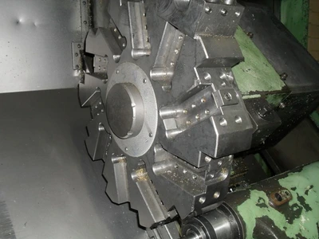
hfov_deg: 52.6
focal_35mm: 35
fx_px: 323
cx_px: 160
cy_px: 120
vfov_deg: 40.7
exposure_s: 1/45
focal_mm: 6.3
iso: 200
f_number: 3.2
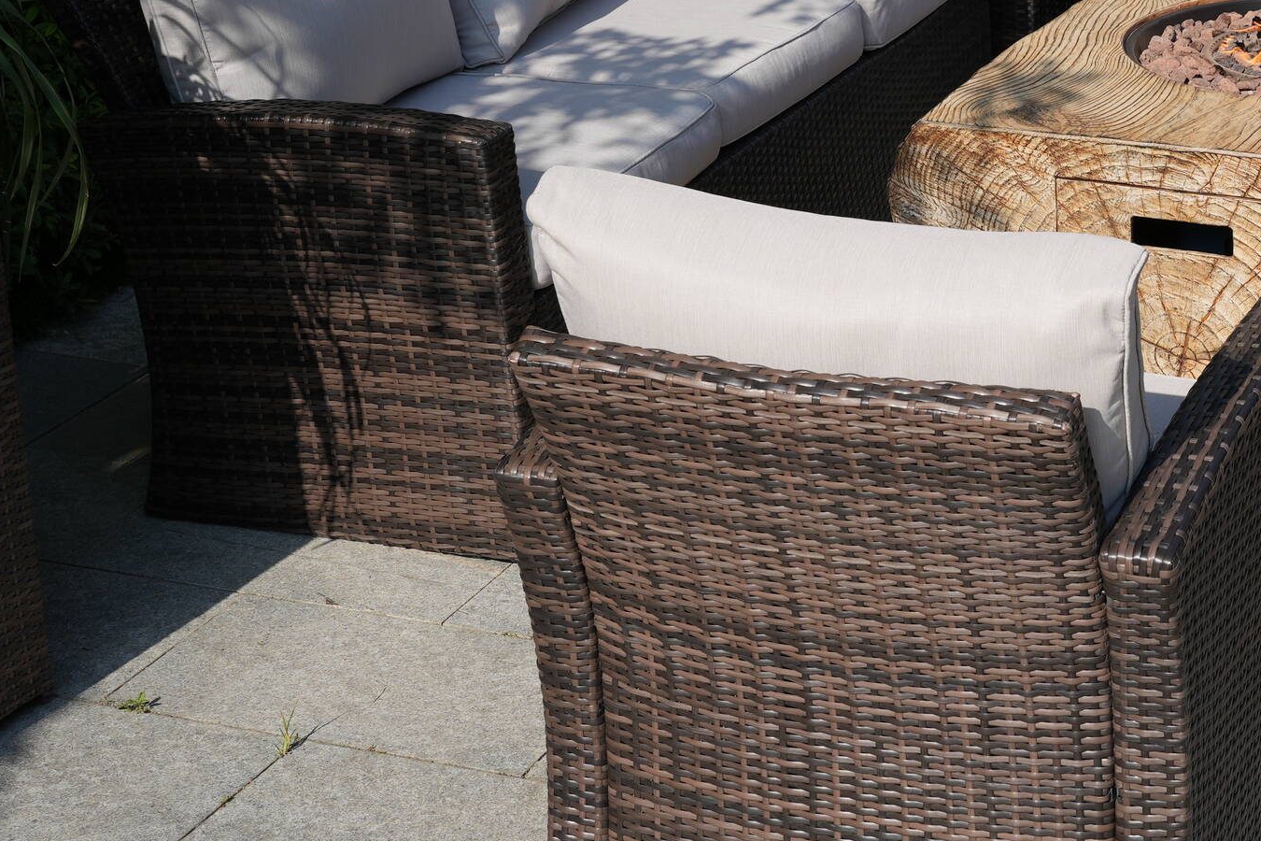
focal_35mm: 80
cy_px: 273
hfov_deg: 24.4
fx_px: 2802
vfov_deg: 17.0
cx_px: 1196
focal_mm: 36
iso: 100
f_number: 8
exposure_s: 1/250
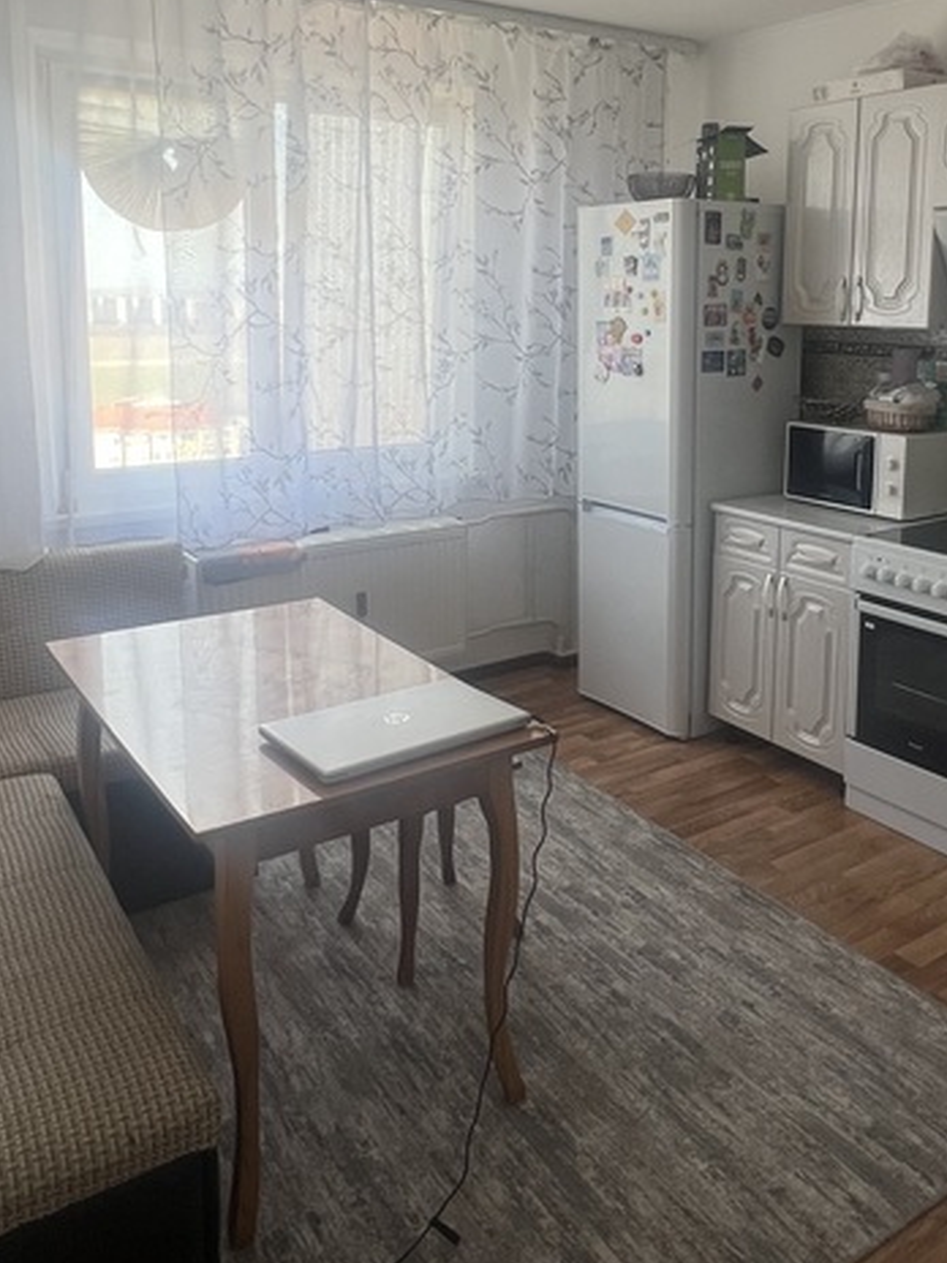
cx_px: 563
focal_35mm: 28
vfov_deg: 62.4
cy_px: 457
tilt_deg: -10.4
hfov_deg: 49.5
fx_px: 1021
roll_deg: -1.6
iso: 50
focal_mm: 1.57
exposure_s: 1/99
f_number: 1.8
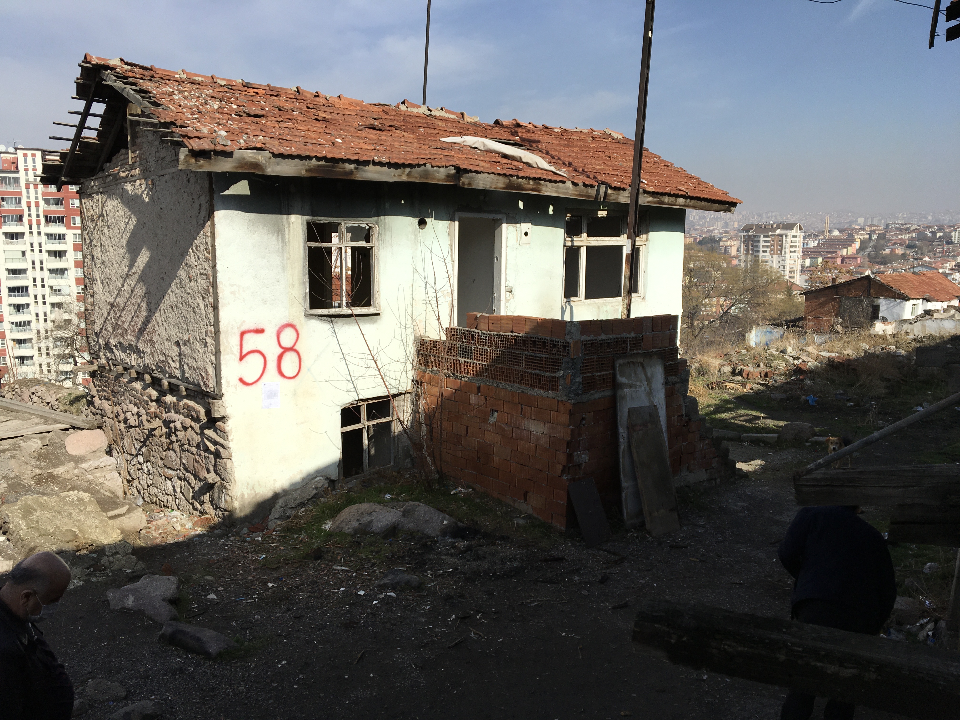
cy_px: 360
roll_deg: +0.5
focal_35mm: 29
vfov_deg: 48.2
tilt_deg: -6.2
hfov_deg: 61.7
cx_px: 480
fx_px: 804
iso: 25
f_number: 2.2
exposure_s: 1/2747
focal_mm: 4.15
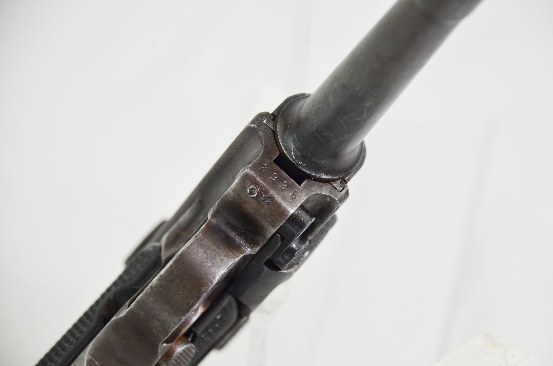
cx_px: 276
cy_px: 183
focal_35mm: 202
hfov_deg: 10.2
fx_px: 3104
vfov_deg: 6.8
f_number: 5.6
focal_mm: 135
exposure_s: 1/250
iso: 720
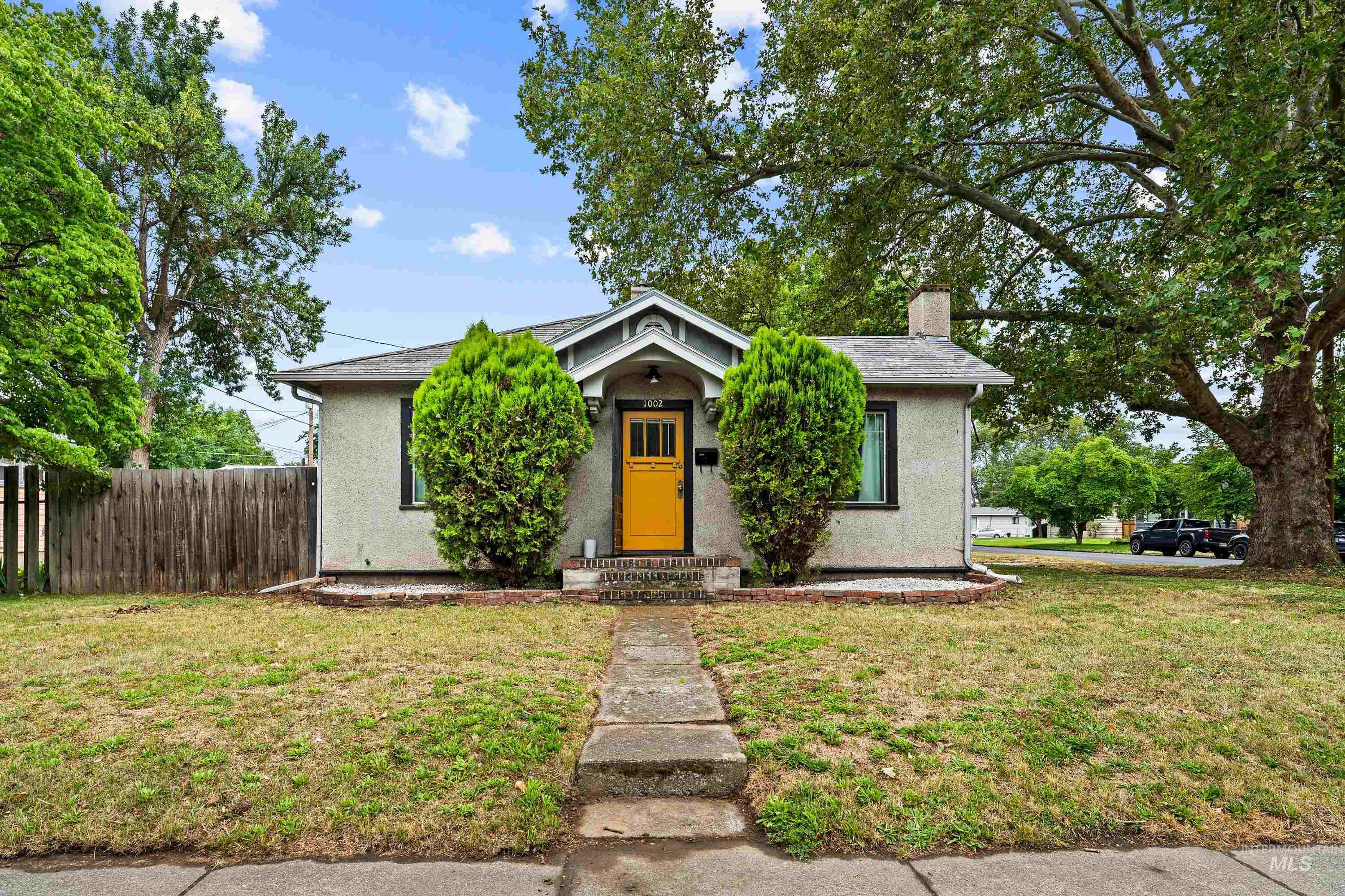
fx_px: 710
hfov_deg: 86.9
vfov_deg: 64.6
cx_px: 672
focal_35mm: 19
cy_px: 448
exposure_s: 1/20
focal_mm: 19
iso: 100
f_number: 8
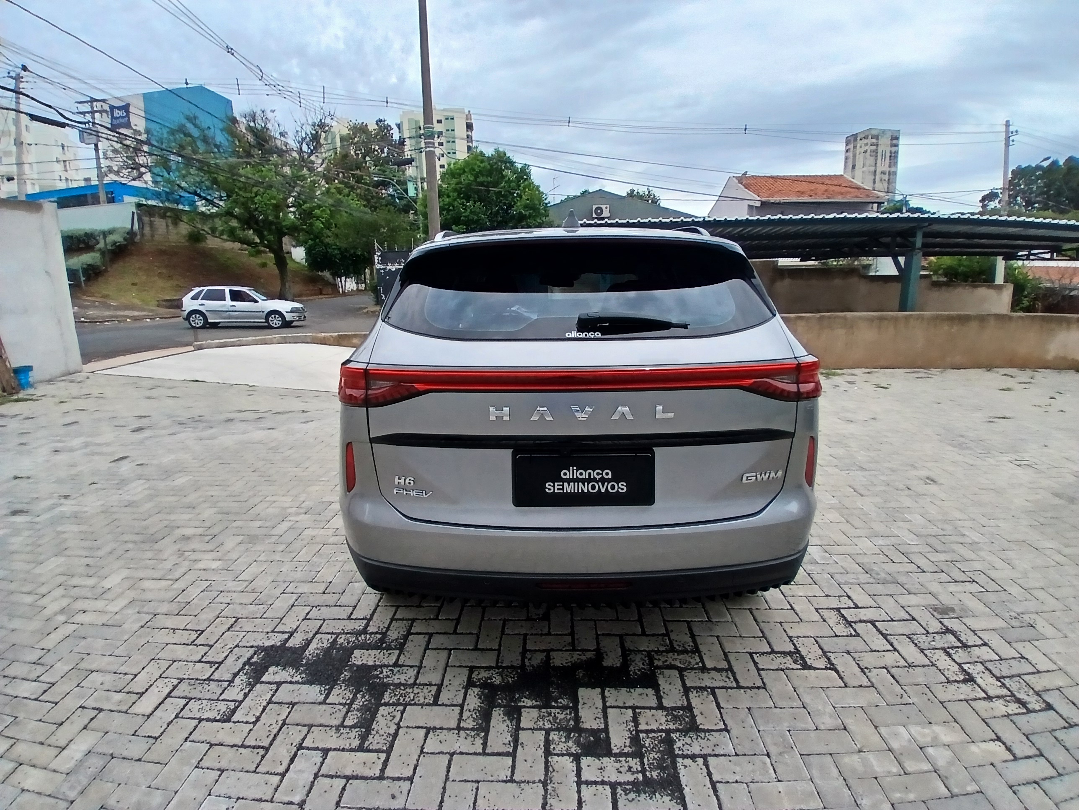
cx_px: 540
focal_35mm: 17
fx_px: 530
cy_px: 405
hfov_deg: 91.0
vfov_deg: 74.7
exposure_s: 1/1199
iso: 50
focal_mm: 1.4
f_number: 2.2
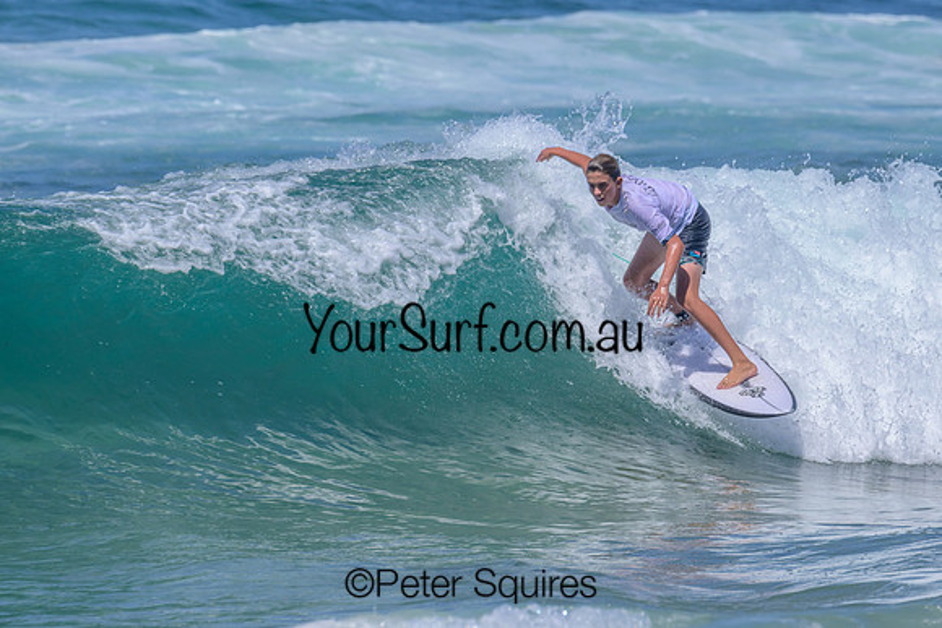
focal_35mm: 631
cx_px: 550
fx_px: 16514
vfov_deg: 2.2
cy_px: 261
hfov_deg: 3.3
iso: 500
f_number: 11
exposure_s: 1/2000
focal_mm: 540
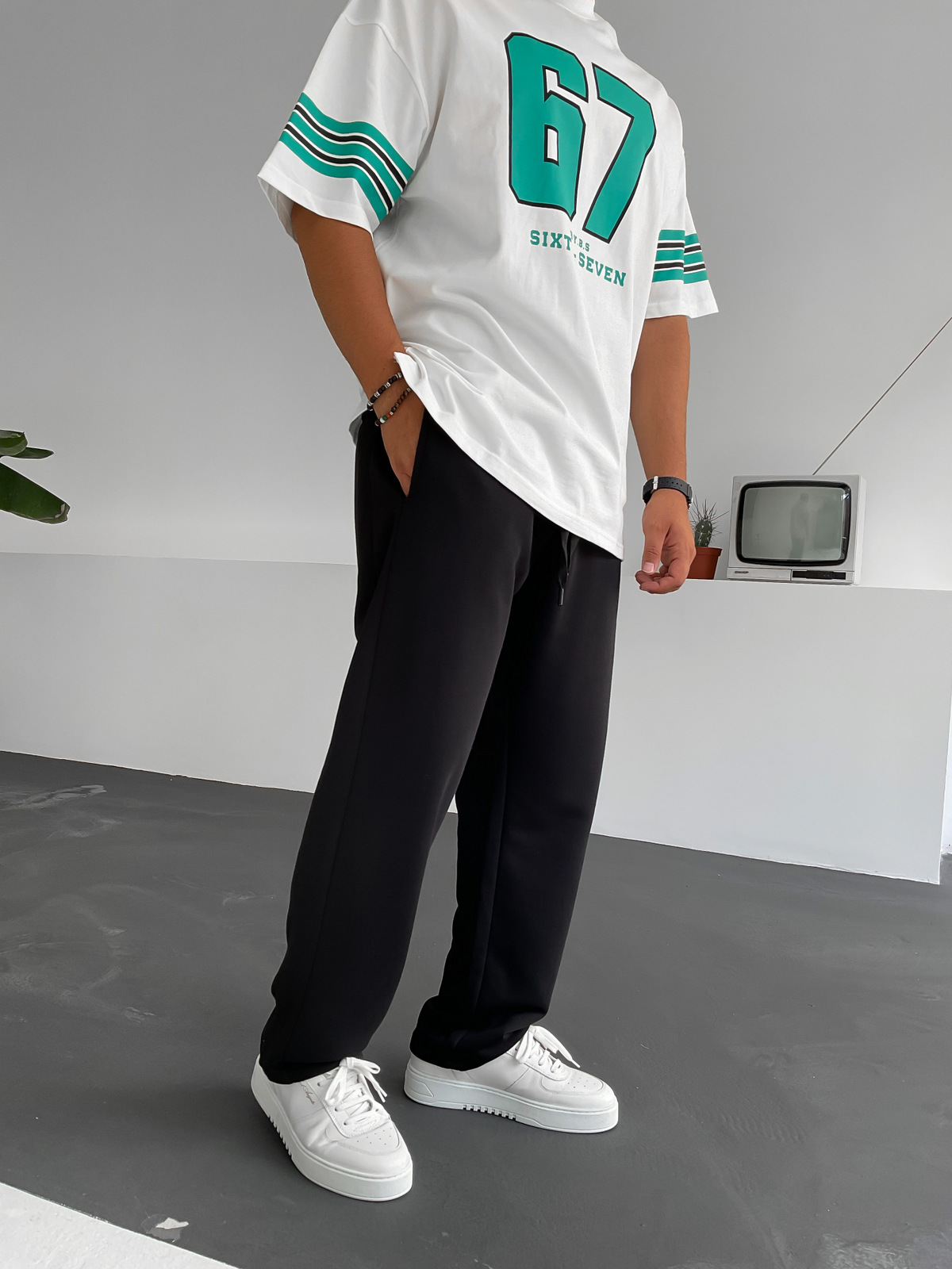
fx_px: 1063
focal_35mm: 29
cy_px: 634
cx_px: 476
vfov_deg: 61.7
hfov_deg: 48.2
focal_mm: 3
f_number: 1.8
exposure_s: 1/120
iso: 25
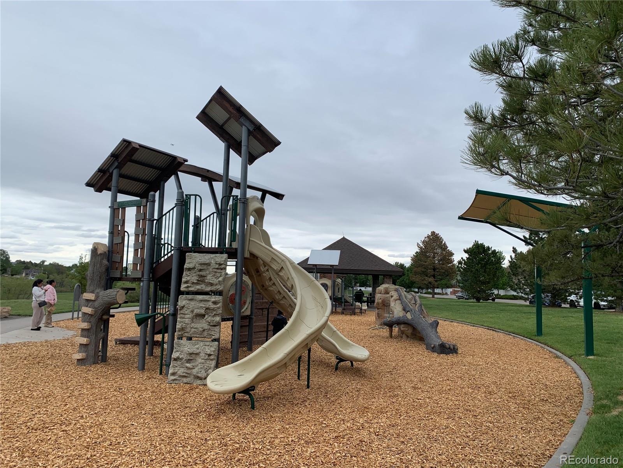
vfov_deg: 53.1
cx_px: 312
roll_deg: -2.1
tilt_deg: +4.7
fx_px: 468
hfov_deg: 67.3
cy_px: 234
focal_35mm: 26
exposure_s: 1/962
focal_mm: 4.25
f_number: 1.8
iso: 25
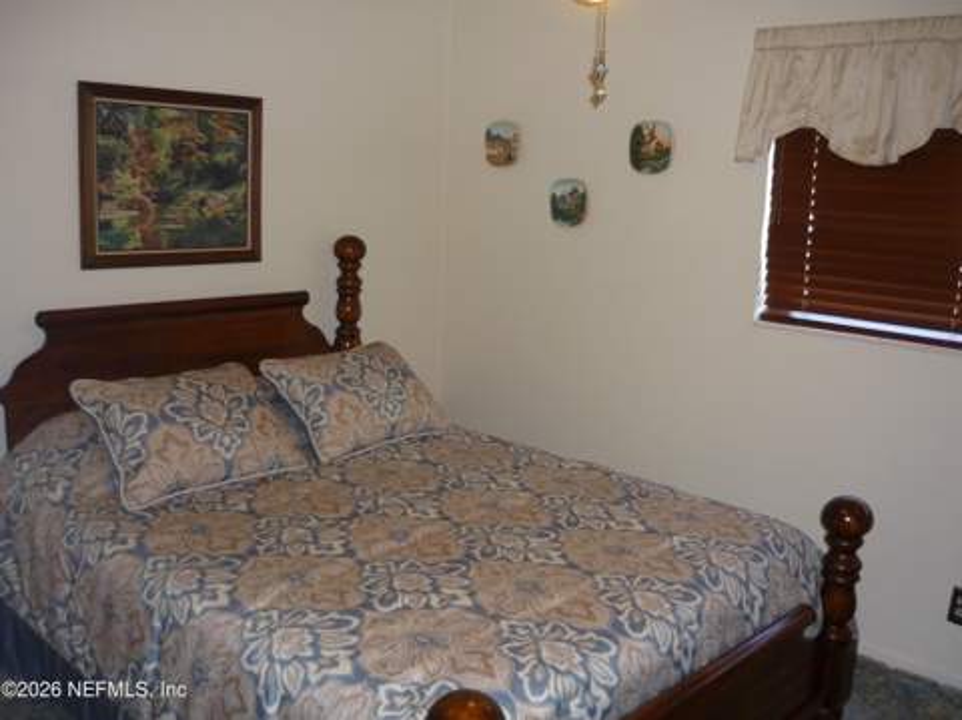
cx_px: 481
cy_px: 360
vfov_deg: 42.9
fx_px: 916
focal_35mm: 33
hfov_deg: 55.4
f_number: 2.8
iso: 160
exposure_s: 1/30
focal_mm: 5.5
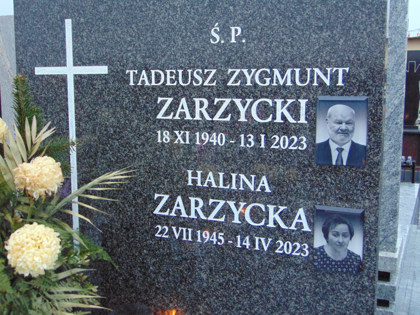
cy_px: 158
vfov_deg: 34.3
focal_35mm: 42
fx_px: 510
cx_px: 210
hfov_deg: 44.8
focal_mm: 7.6
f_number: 3.3
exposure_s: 1/25
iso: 400
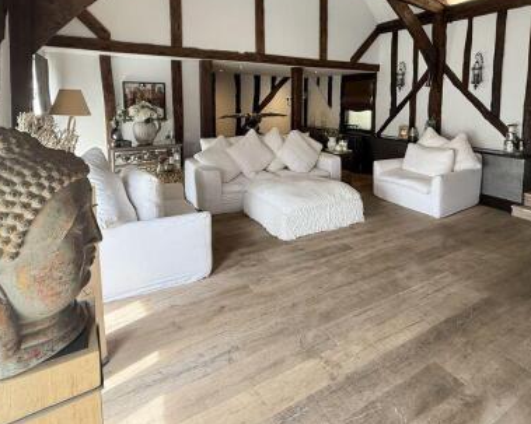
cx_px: 299
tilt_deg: -5.1
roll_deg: -0.8
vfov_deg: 63.3
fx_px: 330
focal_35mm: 21
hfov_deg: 77.3
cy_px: 131
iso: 200
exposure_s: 1/100
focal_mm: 2.22
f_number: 2.2
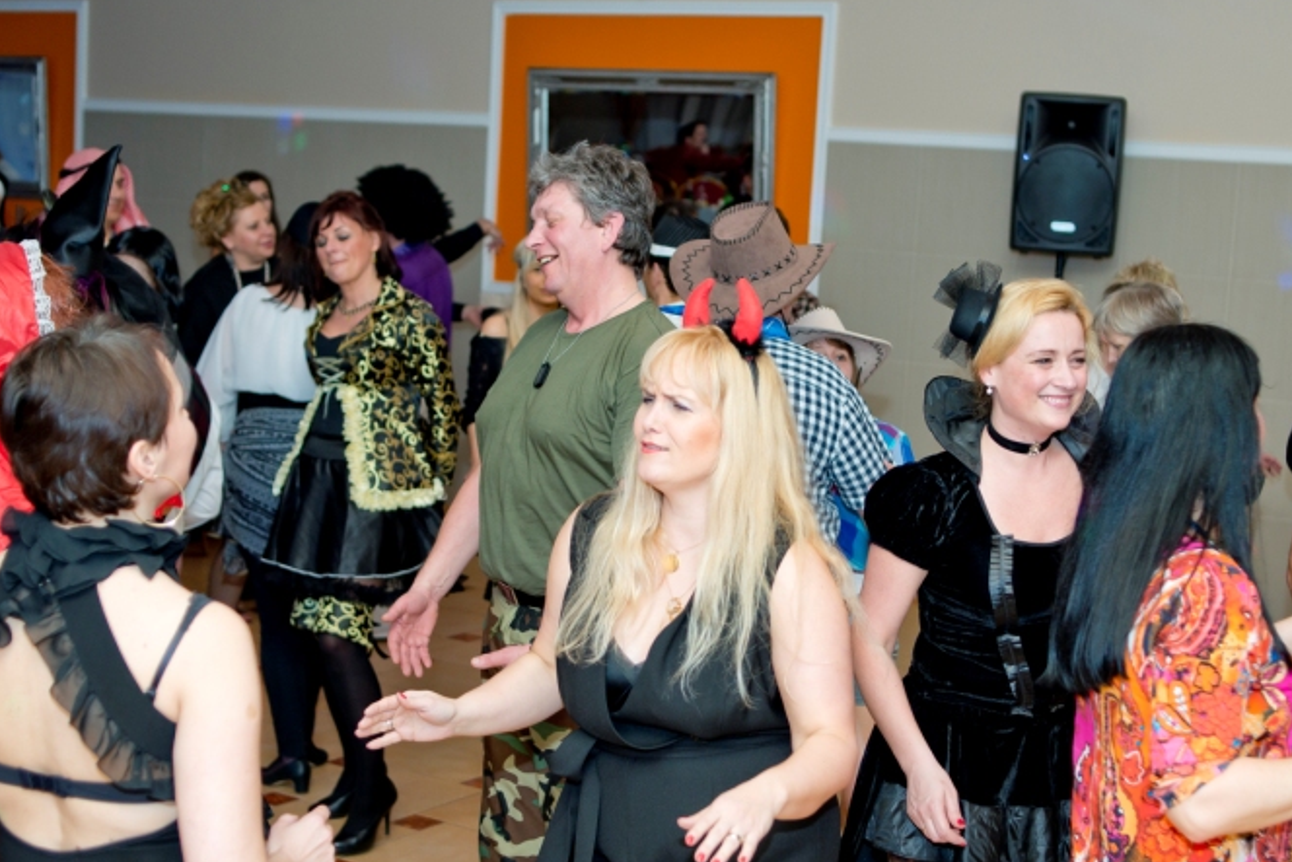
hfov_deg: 36.7
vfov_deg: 24.9
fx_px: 1938
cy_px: 577
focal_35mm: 54
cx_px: 798
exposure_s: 1/320
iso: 400
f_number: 2.8
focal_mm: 35
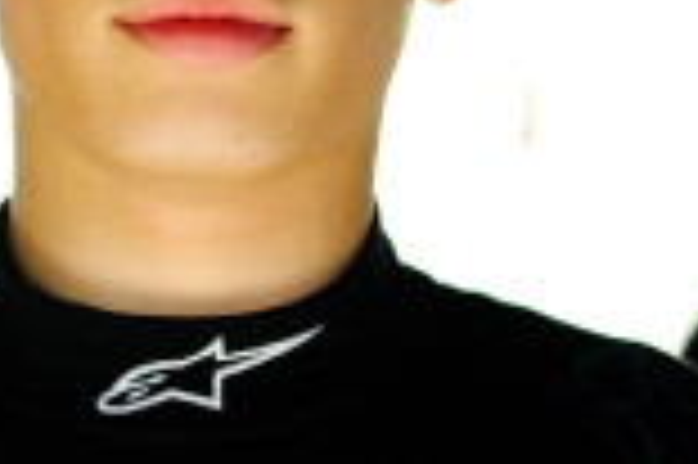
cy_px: 113
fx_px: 5074
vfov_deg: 5.2
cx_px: 104
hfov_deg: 7.9
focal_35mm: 262
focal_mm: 50
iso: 160
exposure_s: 1/750
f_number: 2
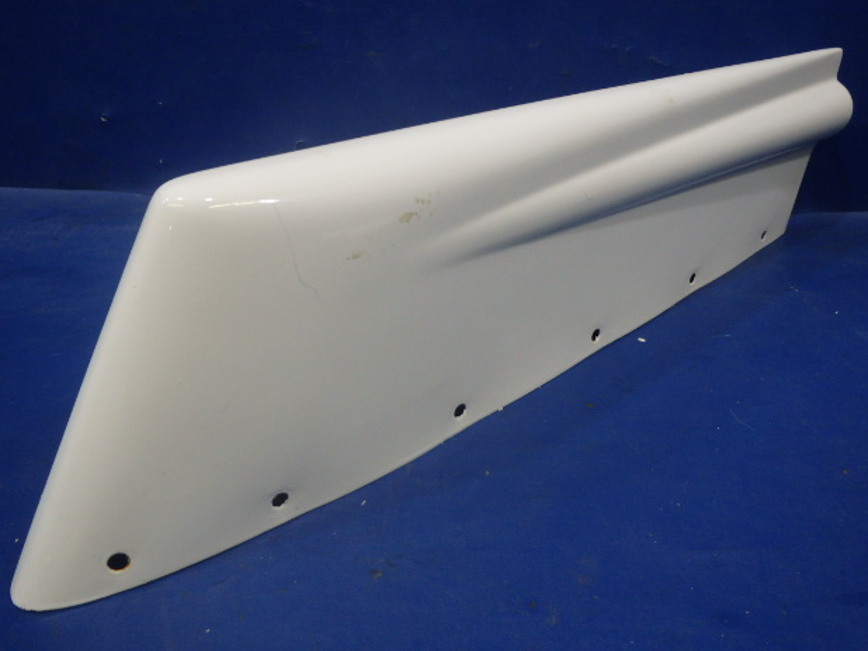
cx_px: 431
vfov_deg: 48.2
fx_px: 727
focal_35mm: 29
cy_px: 325
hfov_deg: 61.7
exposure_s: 1/30
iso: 320
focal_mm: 5
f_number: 3.9
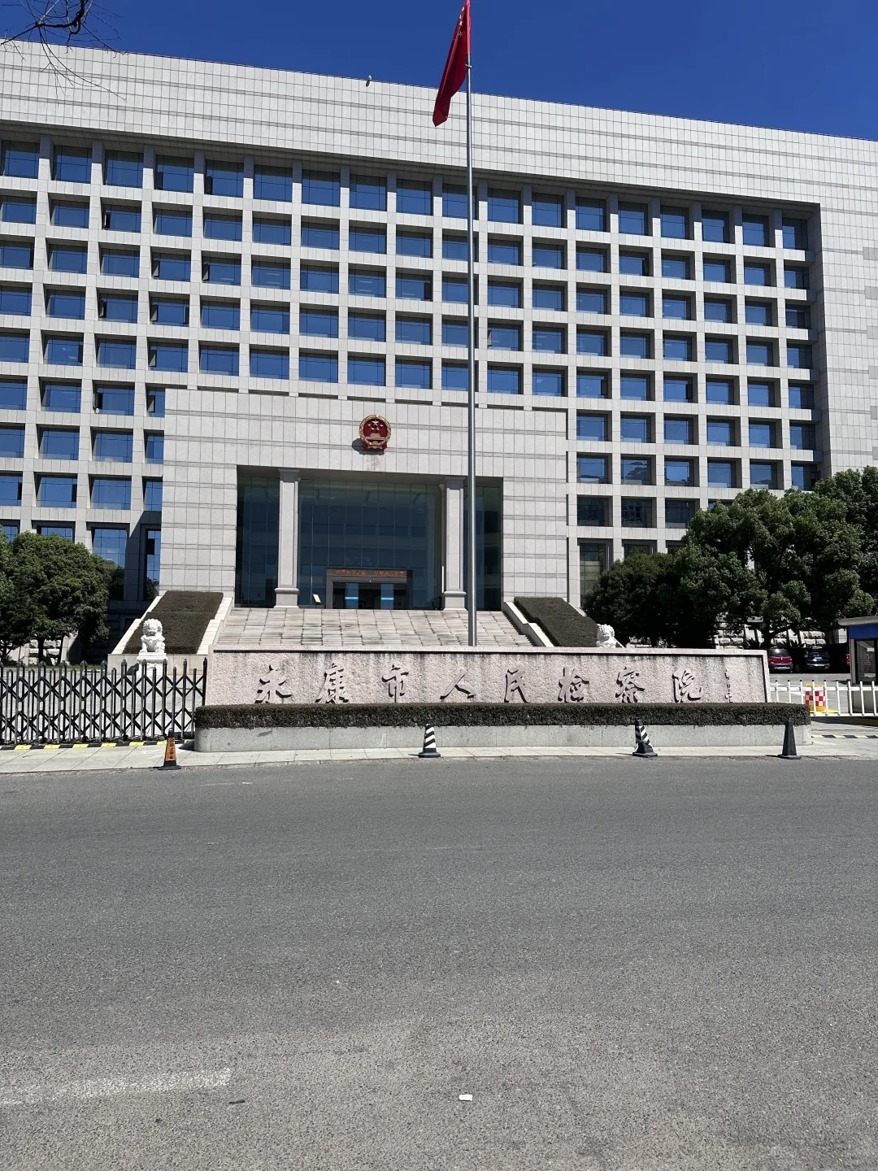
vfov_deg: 71.6
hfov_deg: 56.8
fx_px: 812
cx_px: 439
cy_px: 586
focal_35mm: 24
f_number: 1.78
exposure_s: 1/6623
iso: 80
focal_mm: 6.86
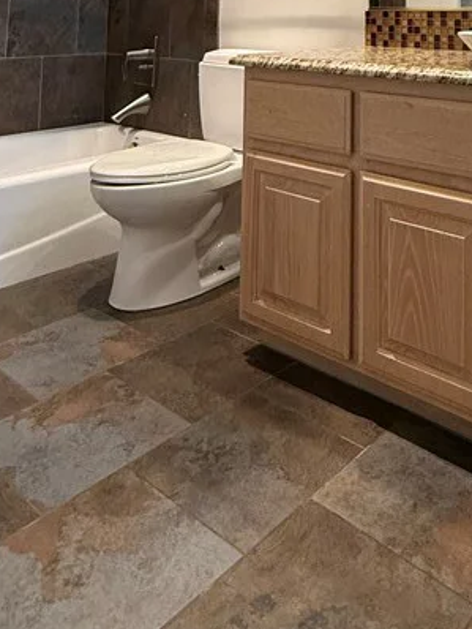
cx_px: 324
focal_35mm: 36
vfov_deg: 41.2
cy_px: -62
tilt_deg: +7.3
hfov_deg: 39.1
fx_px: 654
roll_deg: -0.7
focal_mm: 2.22
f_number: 2.2
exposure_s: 1/120
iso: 320
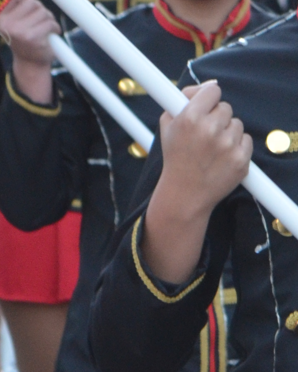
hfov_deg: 3.6
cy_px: 512
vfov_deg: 4.5
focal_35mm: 430
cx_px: 508
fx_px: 4735
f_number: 5.6
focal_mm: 55
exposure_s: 1/50
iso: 900
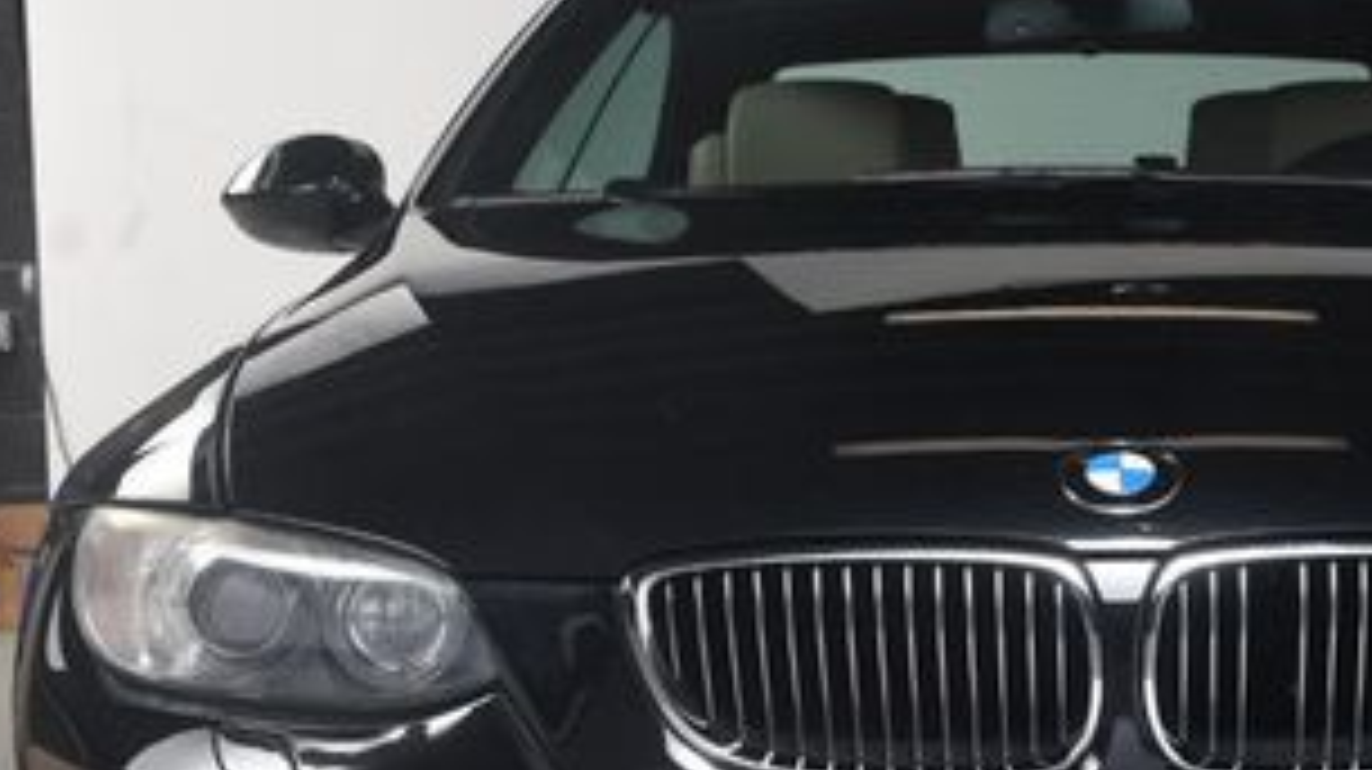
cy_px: 666
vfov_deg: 12.1
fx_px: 3599
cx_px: 1053
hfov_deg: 21.4
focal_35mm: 99
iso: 100
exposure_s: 1/160
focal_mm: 30
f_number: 9
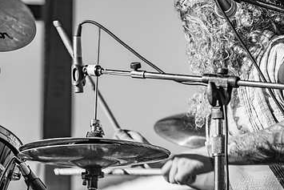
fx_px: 2320
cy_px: 41
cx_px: 58
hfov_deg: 7.0
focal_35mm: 294
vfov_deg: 4.7
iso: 125
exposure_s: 1/320
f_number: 5.6
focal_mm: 180
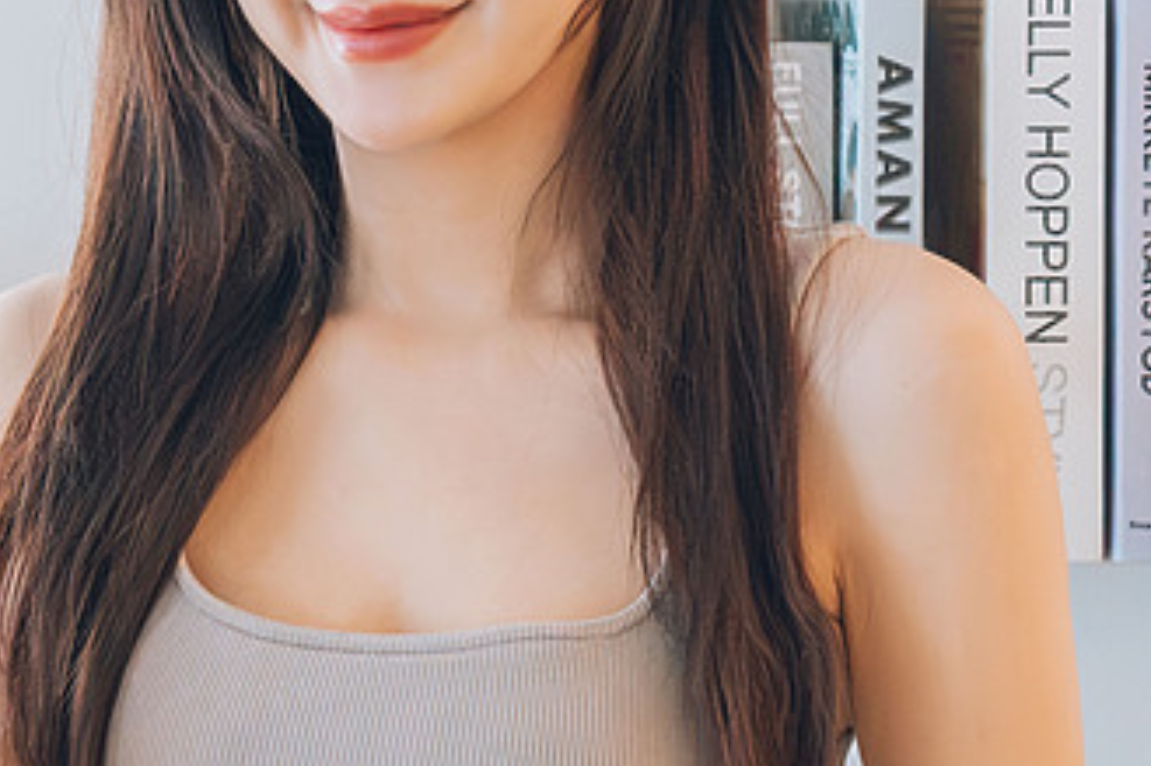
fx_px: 6135
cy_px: 196
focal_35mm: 192
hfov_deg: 10.7
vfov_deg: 7.1
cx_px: 154
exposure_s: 1/100
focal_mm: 54
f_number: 7.1
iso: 6400
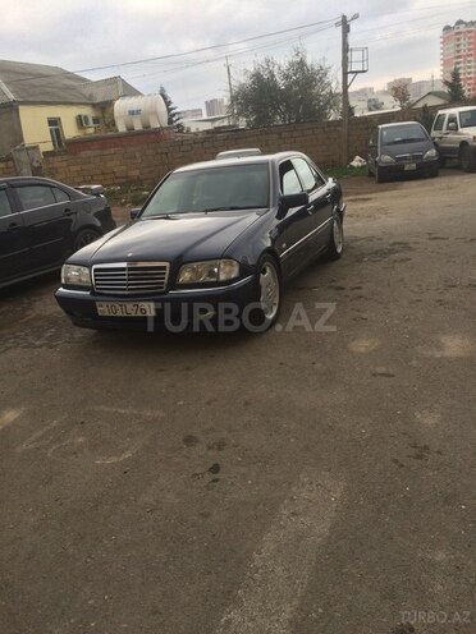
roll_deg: +6.1
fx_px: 532
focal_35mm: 29
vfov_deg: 61.7
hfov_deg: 48.2
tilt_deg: -23.6
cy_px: 317
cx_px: 238
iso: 32
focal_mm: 4.15
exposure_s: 1/255
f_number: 2.2
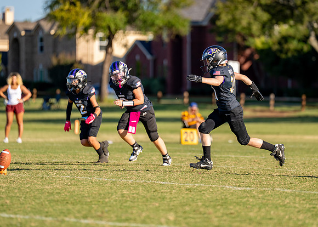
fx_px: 2540
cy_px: 97
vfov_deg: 5.1
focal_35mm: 281
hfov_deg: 7.2
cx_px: 207
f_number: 2.8
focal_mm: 200
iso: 160
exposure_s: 1/2500
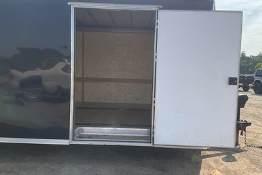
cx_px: 133
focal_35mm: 31
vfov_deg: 42.3
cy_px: 86
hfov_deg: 60.3
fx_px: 226
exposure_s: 1/1055
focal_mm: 3
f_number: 1.8
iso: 25
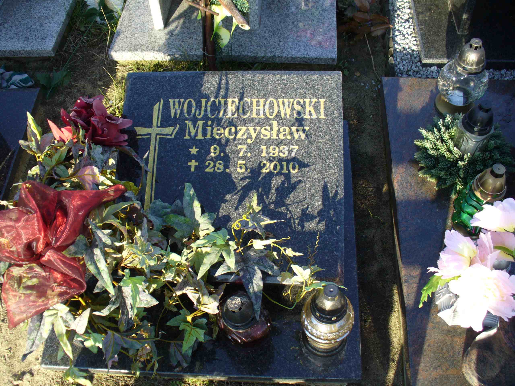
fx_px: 550
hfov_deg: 50.1
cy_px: 193
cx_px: 258
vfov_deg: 38.7
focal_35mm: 37
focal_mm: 6.1
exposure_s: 1/250
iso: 80
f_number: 2.8
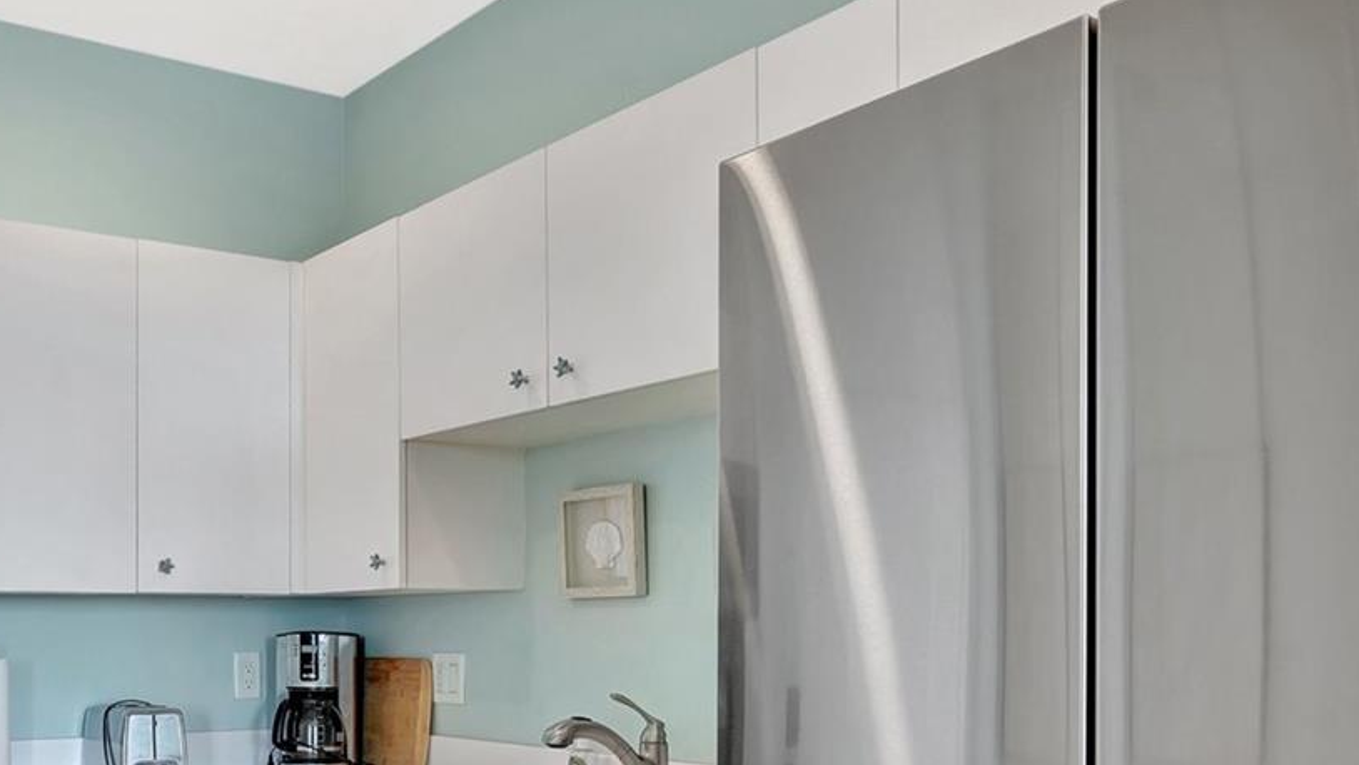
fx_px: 1261
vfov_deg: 32.0
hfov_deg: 53.4
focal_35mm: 35
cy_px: 697
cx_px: 299
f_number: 8
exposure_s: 1/8
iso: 500
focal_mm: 17
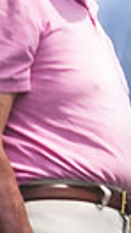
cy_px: 77
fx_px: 5714
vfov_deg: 2.3
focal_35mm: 923
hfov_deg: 1.3
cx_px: 483
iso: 400
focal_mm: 200
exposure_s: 1/400
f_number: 2.8
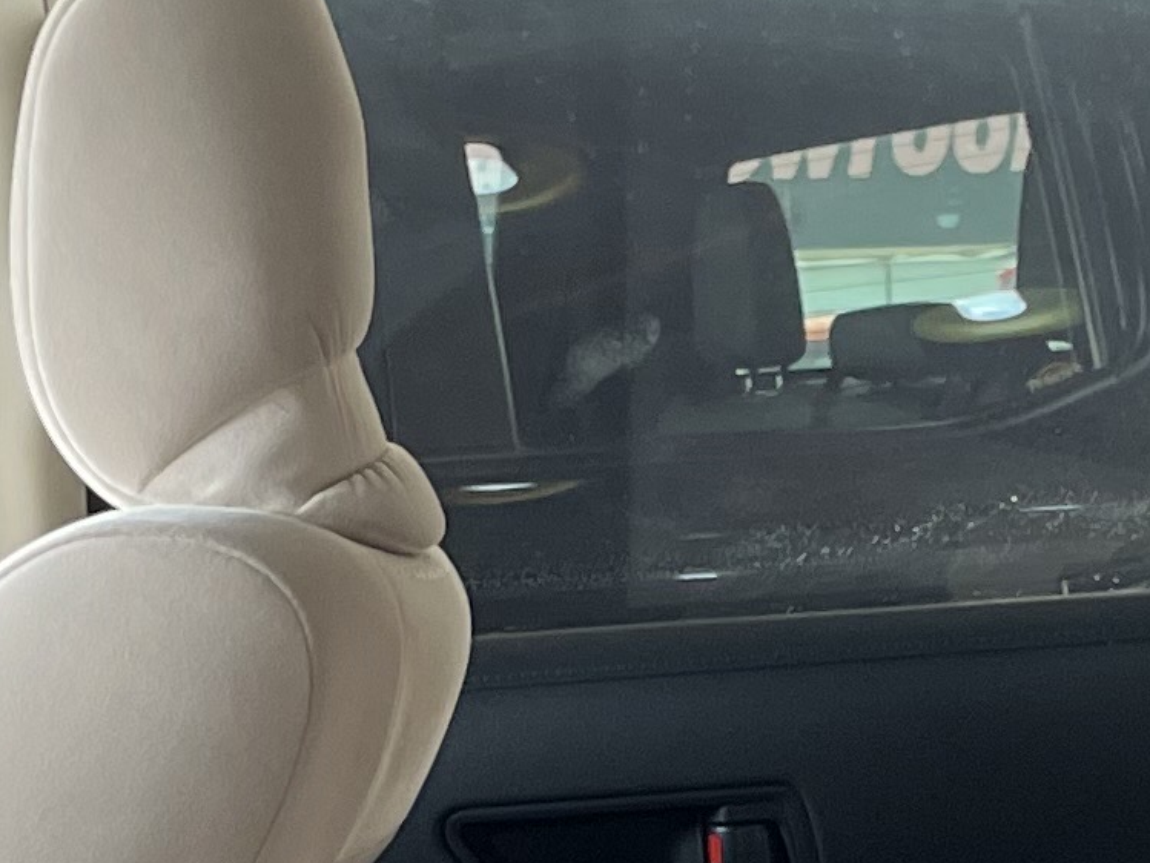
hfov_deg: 14.1
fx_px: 4652
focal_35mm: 140
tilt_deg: -9.6
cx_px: 725
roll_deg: +0.9
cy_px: 1179
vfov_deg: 10.3
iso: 125
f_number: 1.6
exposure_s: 1/100
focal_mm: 4.2
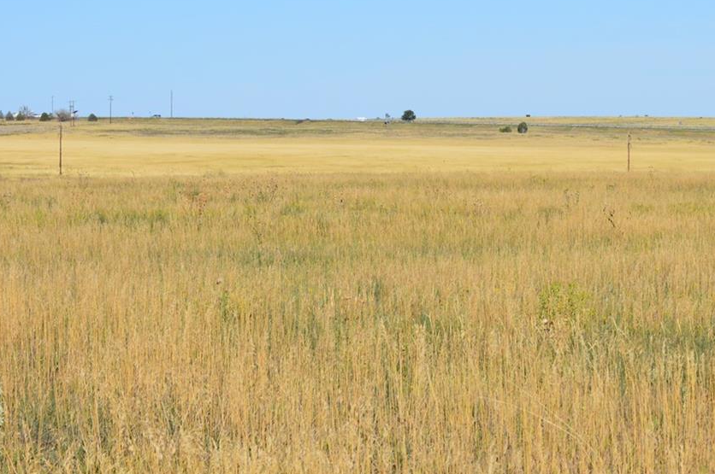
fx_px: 3133
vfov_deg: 8.7
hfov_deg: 13.0
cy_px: 263
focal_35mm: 158
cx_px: 558
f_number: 11
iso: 320
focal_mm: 55
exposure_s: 1/500
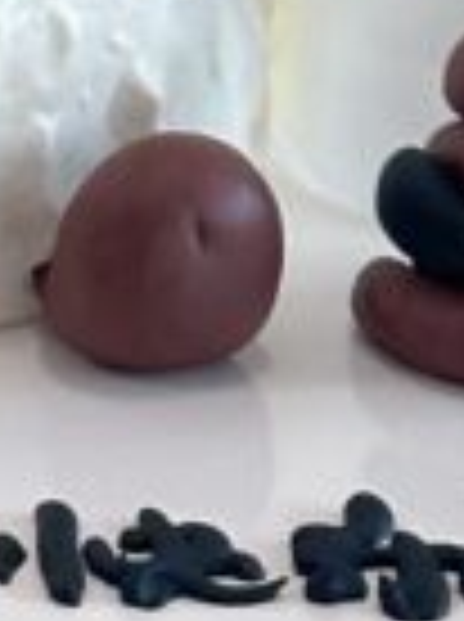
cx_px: -374
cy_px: -500
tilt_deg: -18.2
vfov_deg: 5.5
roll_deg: -2.7
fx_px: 6400
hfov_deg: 4.1
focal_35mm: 357
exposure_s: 1/50
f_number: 1.78
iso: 125
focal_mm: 6.86
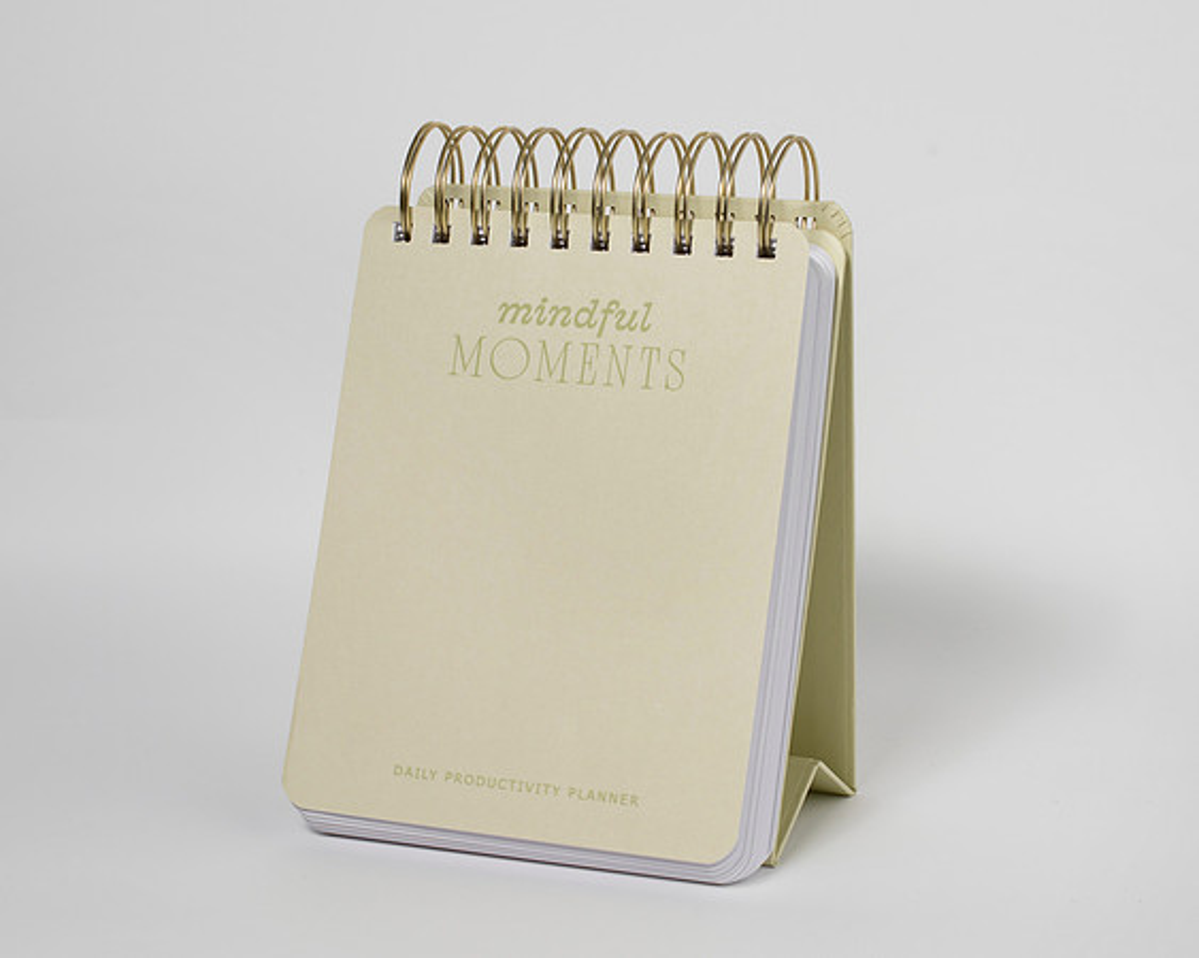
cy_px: 494
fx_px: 2552
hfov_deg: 26.4
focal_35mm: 72
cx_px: 618
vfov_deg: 21.3
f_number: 9
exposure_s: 1/200
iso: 200
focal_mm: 50
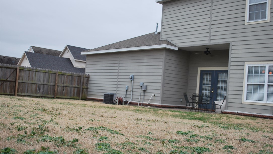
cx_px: 136
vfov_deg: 29.0
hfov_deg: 49.4
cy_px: 82
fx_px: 297
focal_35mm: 41
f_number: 4.5
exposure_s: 1/80
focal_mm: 26
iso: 200
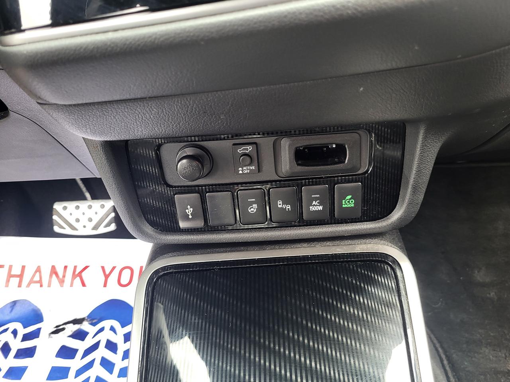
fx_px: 383
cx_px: 255
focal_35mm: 26
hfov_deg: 67.3
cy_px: 191
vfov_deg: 53.1
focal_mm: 5.4
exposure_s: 1/100
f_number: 1.8
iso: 80
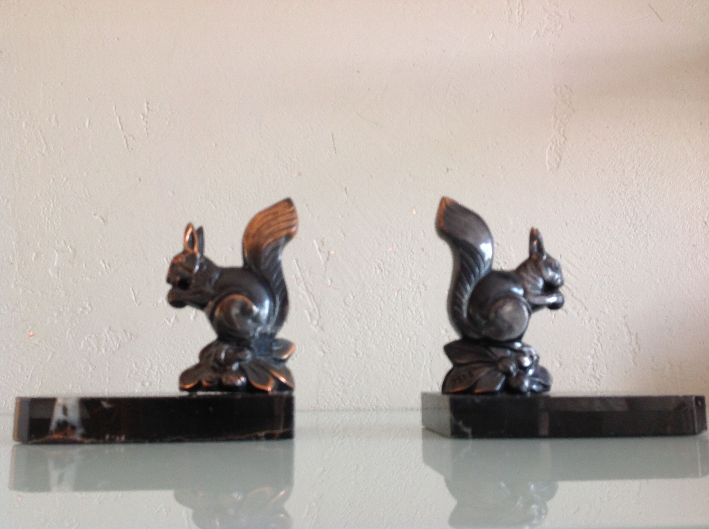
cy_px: 264
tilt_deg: +9.6
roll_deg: -0.1
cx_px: 354
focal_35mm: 35
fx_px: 716
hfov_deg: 52.7
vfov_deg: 40.6
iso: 80
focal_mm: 4.28
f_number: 2.4
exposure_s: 1/15
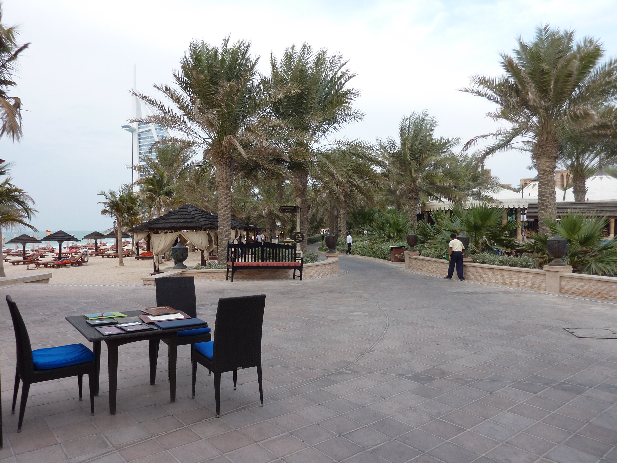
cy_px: 232
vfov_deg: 54.9
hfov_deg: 69.4
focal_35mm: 25
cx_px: 308
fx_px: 446
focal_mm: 4.1
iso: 80
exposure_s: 1/100
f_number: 3.5
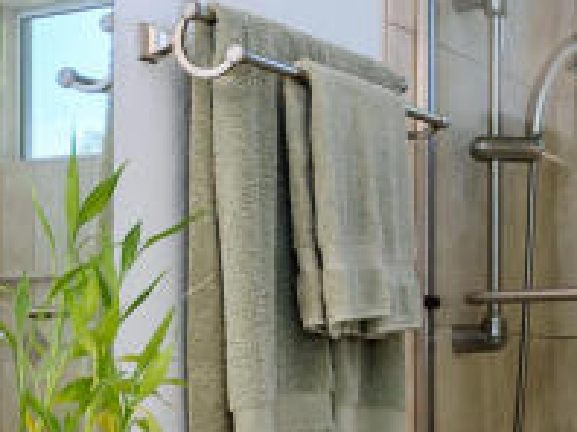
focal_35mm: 93
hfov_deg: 20.1
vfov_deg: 15.6
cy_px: 435
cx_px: -74
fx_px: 1545
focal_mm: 11
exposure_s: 1/60
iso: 320
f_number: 6.3
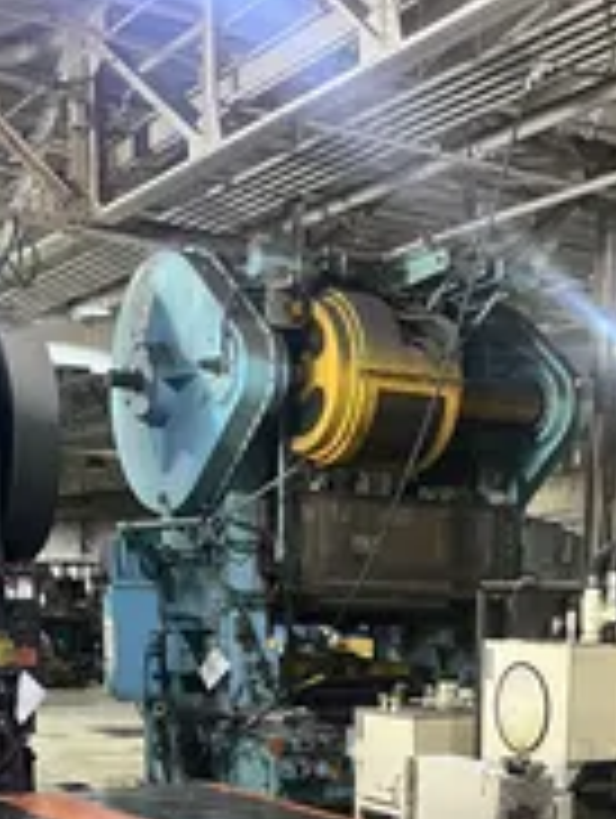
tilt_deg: -9.1
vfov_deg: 30.5
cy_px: 882
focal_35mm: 57
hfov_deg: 25.6
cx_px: 418
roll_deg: -1.7
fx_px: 1349
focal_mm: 5.7
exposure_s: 1/60
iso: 500
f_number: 1.5
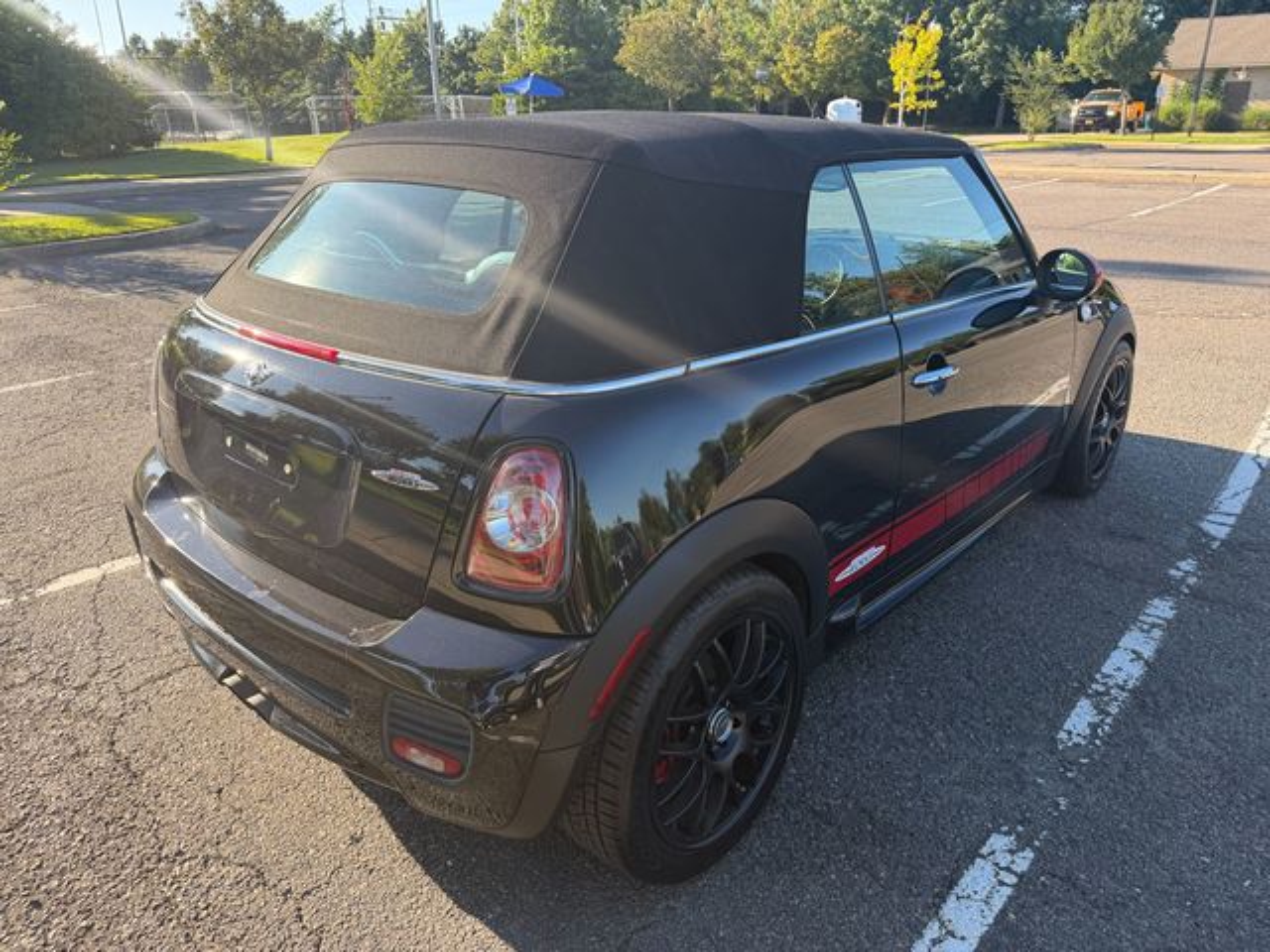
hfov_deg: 71.6
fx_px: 881
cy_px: 476
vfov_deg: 56.8
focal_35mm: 24
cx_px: 635
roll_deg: +0.9
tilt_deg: -20.8
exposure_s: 1/1122
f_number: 1.78
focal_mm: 6.76
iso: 100
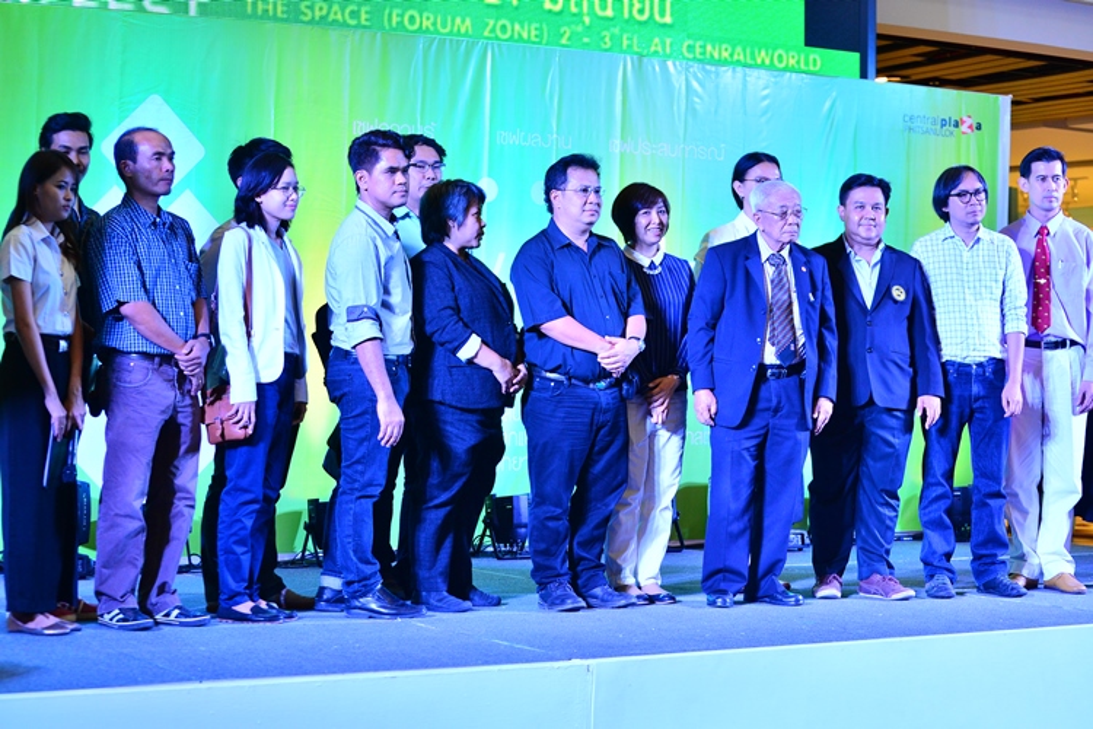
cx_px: 546
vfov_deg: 19.5
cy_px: 364
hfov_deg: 28.8
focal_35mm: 70
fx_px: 2125
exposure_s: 1/160
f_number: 5
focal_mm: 70
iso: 800
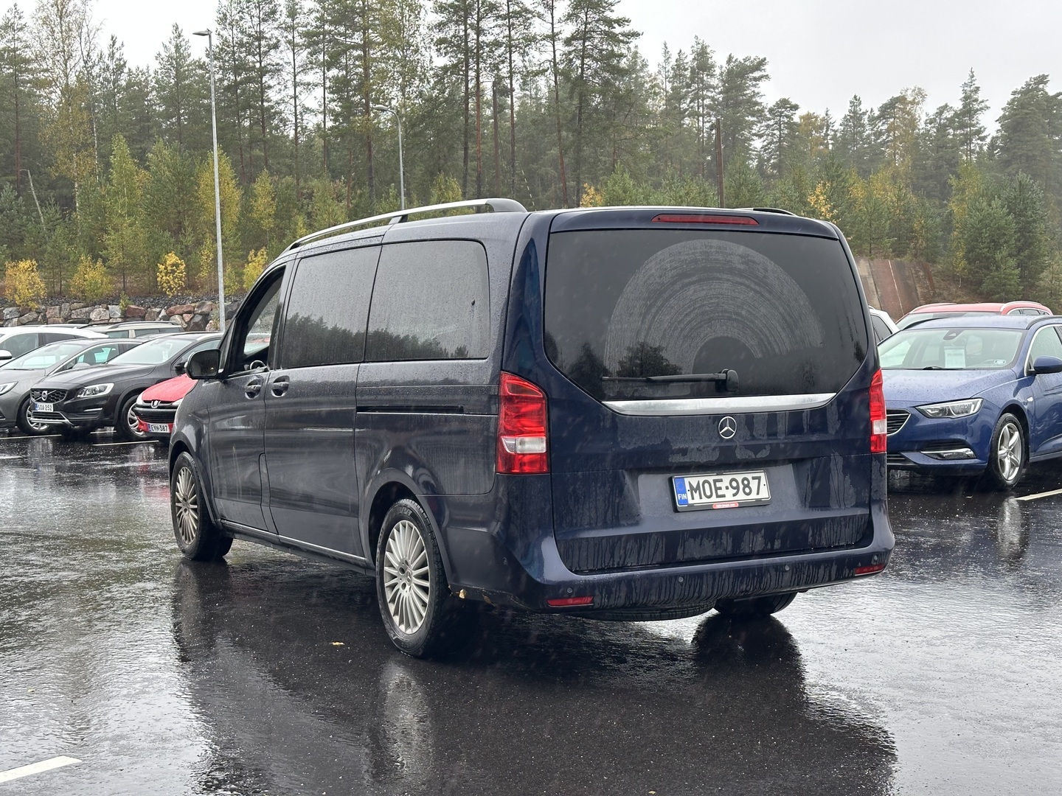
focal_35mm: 48
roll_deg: +2.1
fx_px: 1473
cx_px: 531
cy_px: 398
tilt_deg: -3.3
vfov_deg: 30.3
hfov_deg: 39.7
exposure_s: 1/92
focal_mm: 6.86
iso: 80
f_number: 1.78
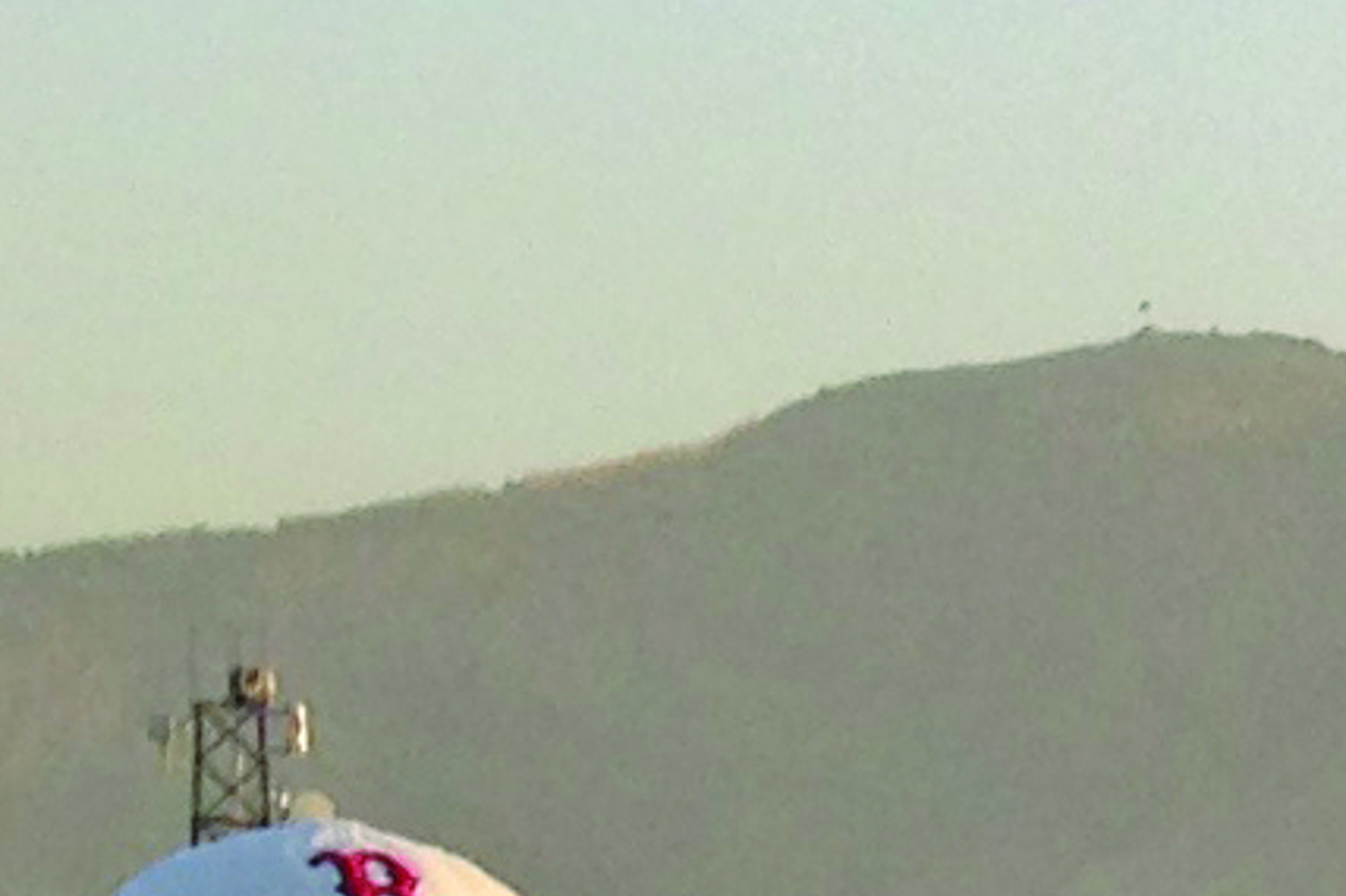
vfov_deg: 5.1
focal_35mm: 262
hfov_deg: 6.9
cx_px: 4330
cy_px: 2125
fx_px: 9792
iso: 50
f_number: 2.4
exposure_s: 1/361
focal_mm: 4.13
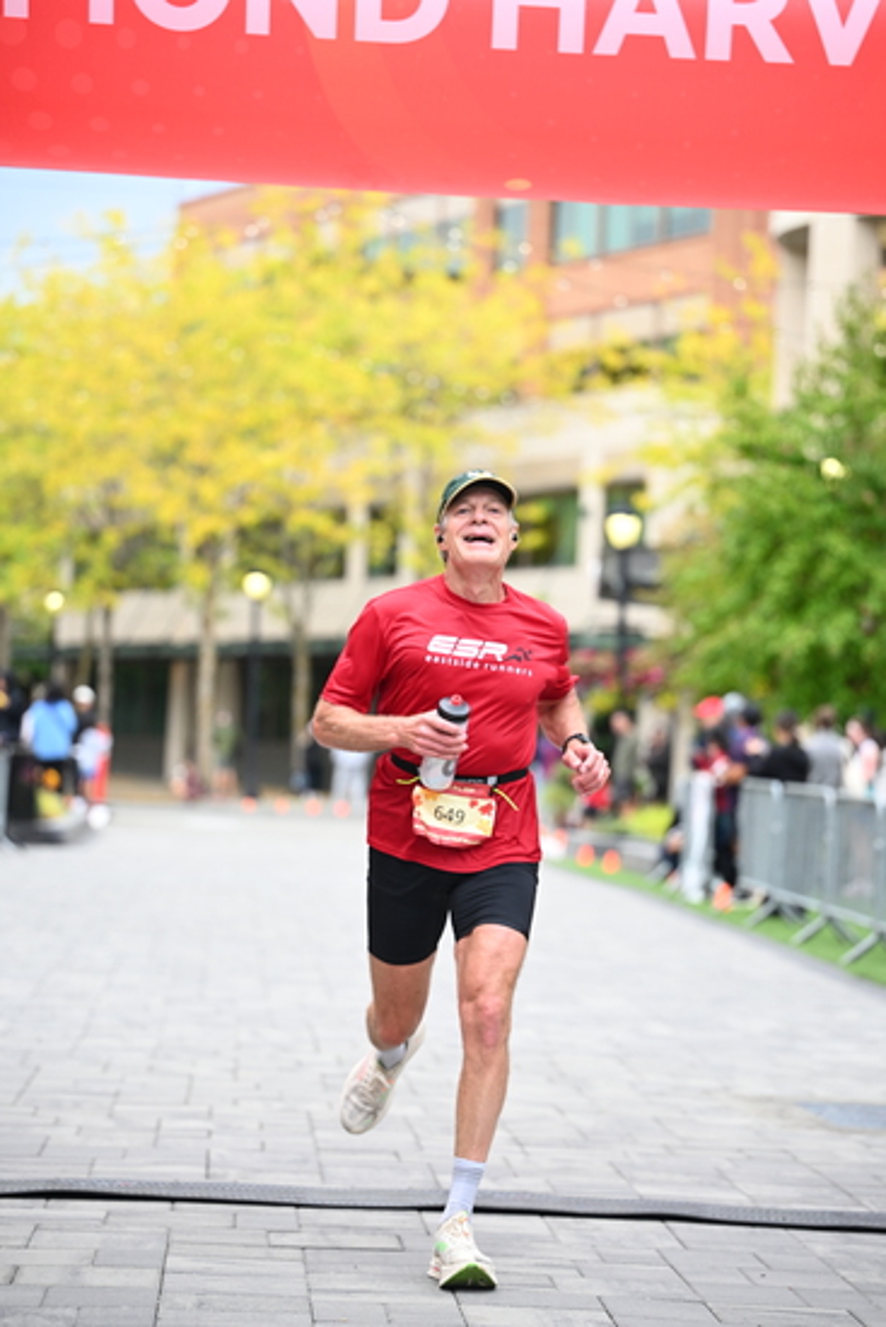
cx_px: 443
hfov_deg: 12.5
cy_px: 664
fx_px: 4058
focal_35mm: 110
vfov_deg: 18.6
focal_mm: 110
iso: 800
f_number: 2.8
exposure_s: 1/1600
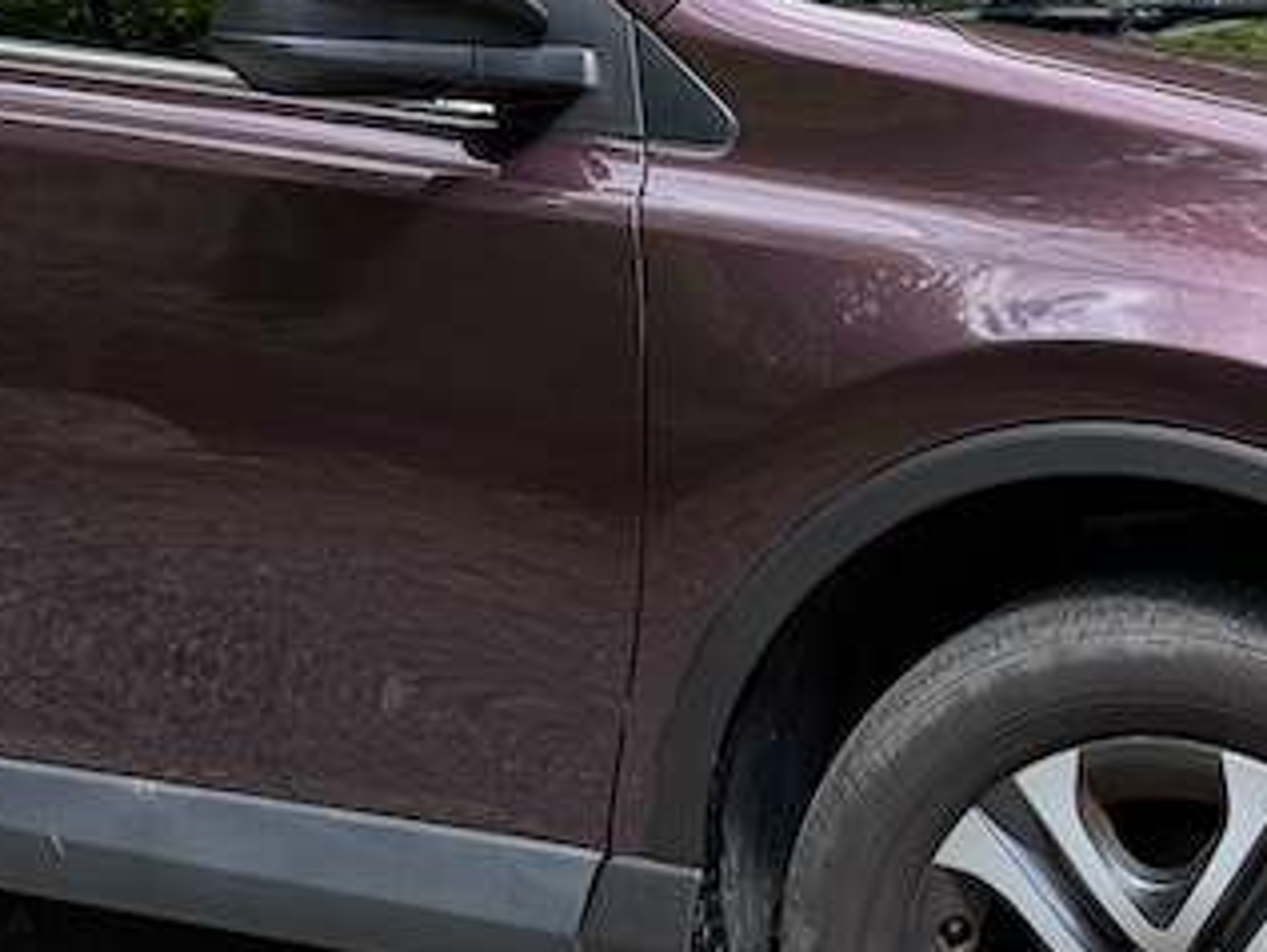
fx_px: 3552
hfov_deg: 20.2
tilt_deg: -7.4
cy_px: 356
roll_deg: -1.0
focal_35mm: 97
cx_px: 643
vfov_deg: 15.2
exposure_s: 1/649
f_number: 1.78
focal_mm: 6.76
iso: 80
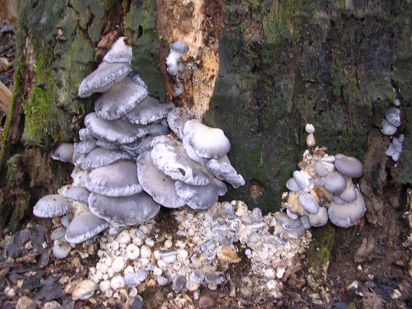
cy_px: 154
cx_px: 206
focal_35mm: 38
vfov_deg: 37.7
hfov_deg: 49.0
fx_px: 452
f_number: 2.8
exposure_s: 1/30
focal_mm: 5.8
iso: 100
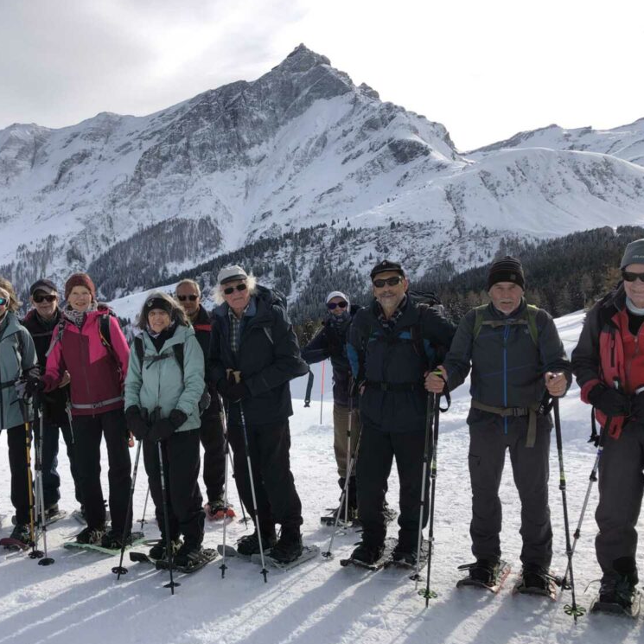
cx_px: 272
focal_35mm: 34
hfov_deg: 48.3
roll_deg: +2.9
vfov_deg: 48.4
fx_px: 716
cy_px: 325
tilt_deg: -2.0
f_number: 1.8
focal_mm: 4
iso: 20
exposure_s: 1/2088
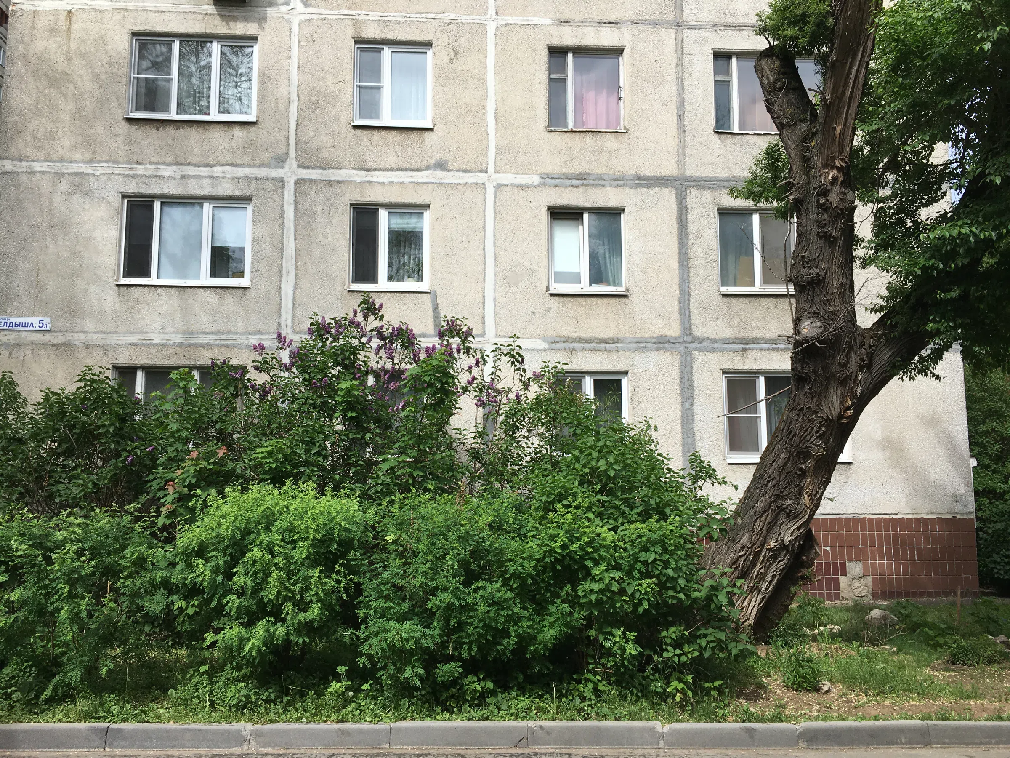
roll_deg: +1.8
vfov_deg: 48.2
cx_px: 505
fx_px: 846
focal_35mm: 29
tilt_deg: +5.0
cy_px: 379
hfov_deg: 61.7
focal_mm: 4.15
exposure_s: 1/1451
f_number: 2.2
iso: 25
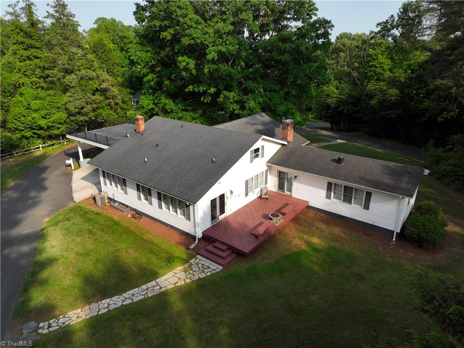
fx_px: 322
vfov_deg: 56.8
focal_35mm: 24
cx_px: 232
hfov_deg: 71.6
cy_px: 174
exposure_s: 1/160
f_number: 2.8
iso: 100
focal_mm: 12.3
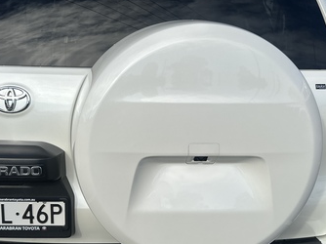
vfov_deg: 31.5
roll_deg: -1.1
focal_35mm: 46
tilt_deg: -10.7
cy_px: 129
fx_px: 433
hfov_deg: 41.3
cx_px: 158
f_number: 1.78
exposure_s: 1/4545
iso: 80
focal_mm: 6.86
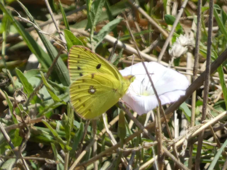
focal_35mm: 1200
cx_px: 114
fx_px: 7869
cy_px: 85
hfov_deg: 1.7
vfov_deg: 1.2
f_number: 5.9
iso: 80
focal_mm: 215
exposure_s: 1/160
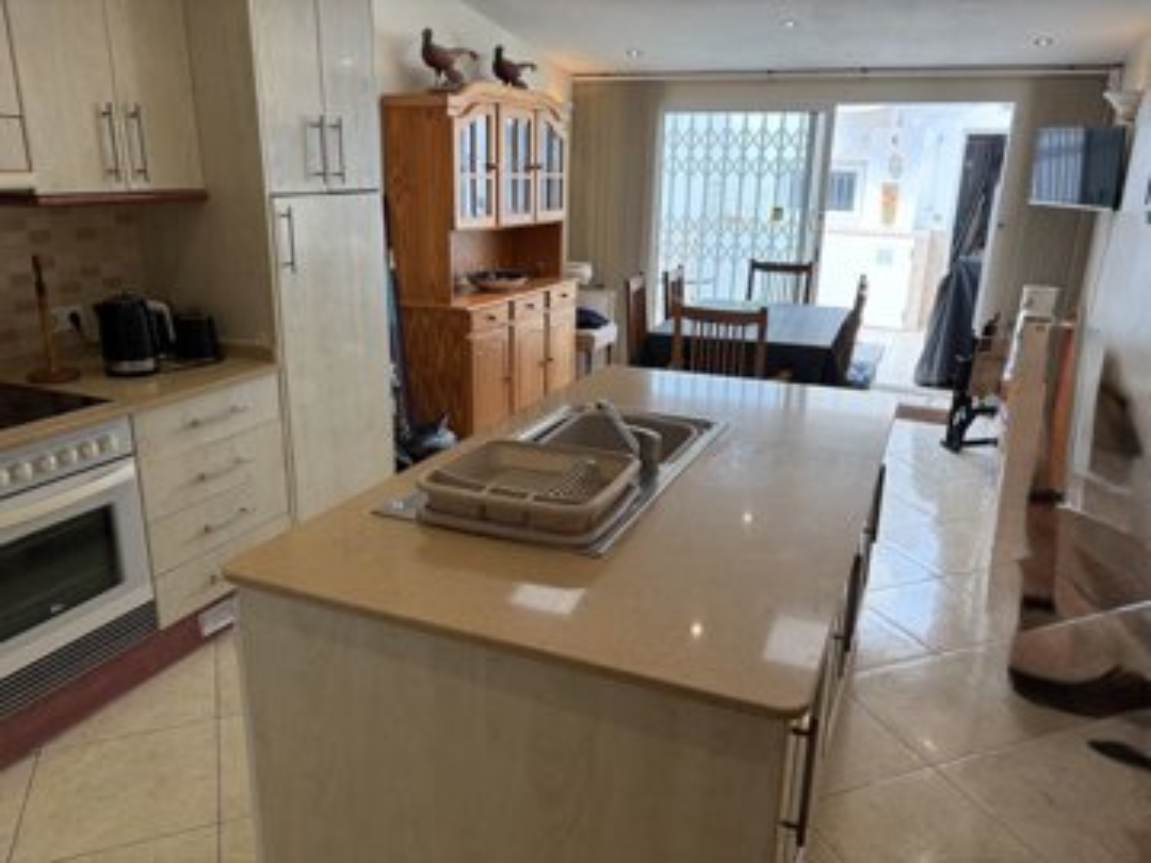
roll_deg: -0.9
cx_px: 576
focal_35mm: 26
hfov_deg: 67.3
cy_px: 432
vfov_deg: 53.1
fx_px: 865
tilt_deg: -18.1
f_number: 1.6
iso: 40
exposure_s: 1/121
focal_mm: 5.96
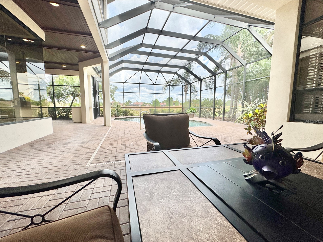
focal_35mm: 14
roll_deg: -0.1
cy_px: 121
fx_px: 131
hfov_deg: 102.1
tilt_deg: -7.5
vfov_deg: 85.7
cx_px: 162
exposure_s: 1/456
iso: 40
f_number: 2.2
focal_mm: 2.22
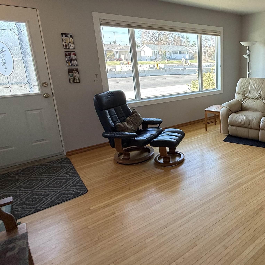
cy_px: 108
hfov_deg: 55.8
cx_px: 231
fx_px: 217
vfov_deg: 62.4
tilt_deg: -14.5
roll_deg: -1.4
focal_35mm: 25
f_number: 2.2
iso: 100
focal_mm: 2.22
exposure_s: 1/120
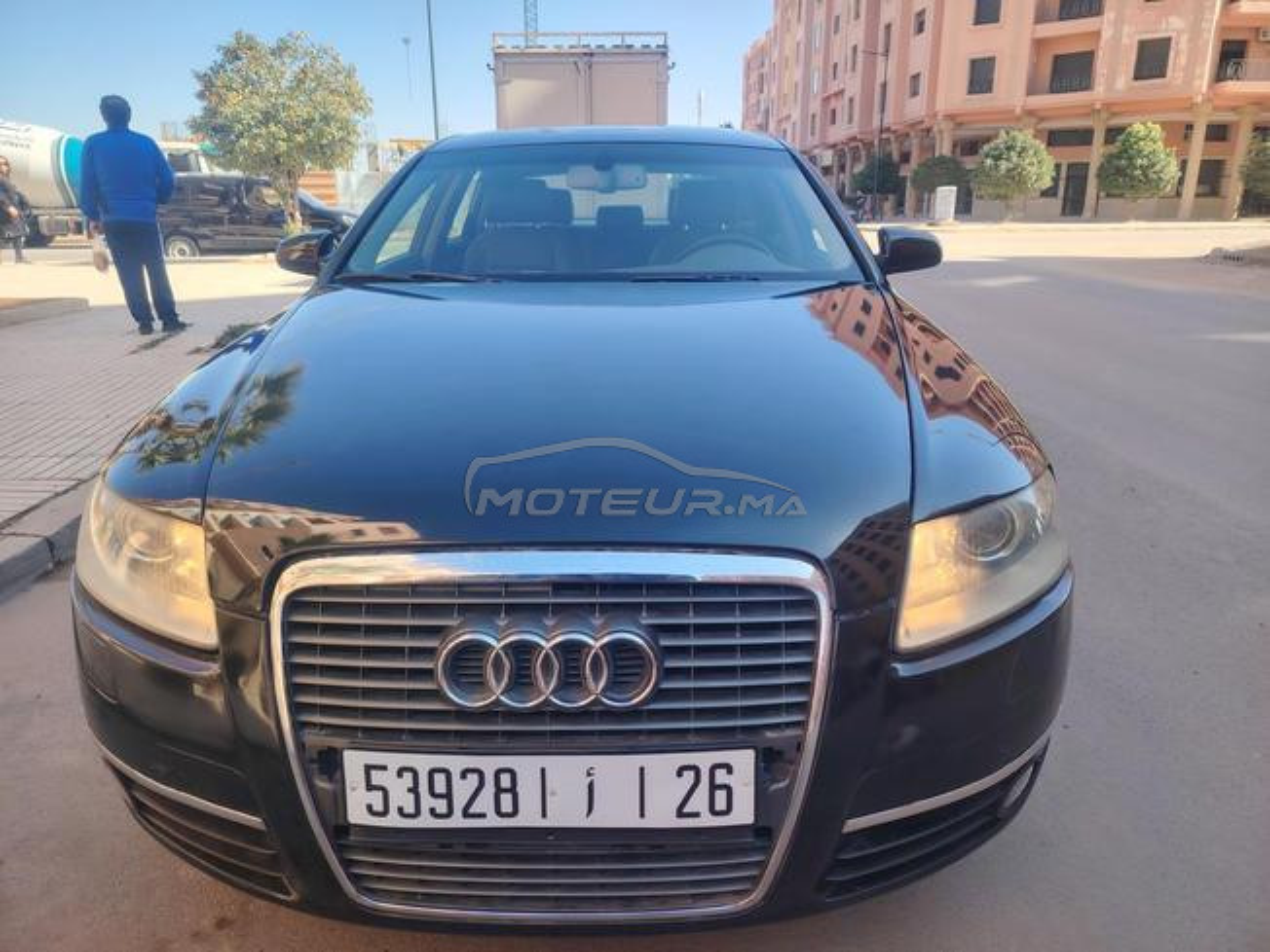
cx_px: 635
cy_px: 476
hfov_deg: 71.6
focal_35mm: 24
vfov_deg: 56.8
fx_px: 881
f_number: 1.75
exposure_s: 1/360
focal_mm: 5.25
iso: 100
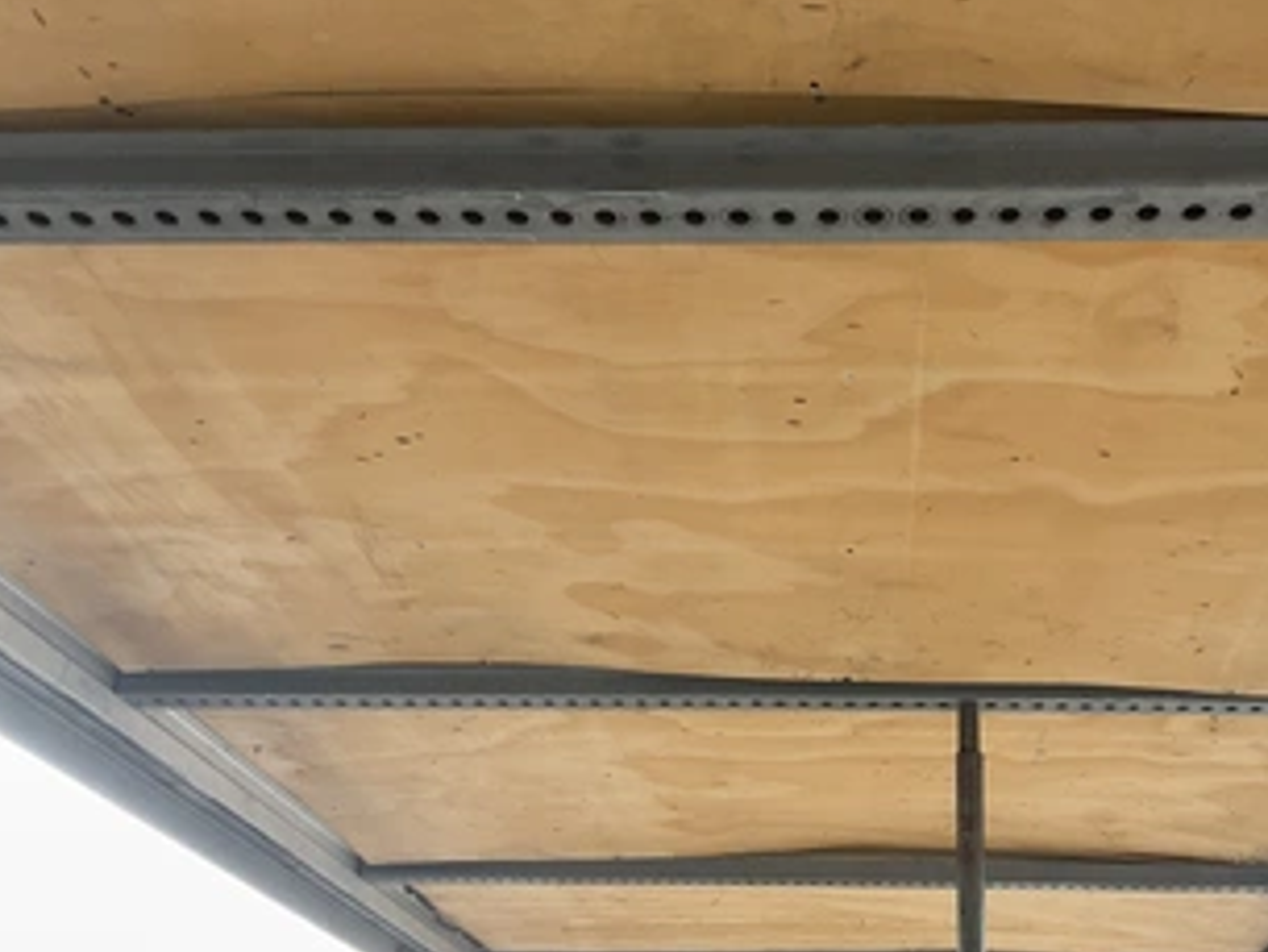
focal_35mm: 38
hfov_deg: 48.4
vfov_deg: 37.7
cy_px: 491
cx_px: 811
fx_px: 1393
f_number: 1.8
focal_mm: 3
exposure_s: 1/187
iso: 25
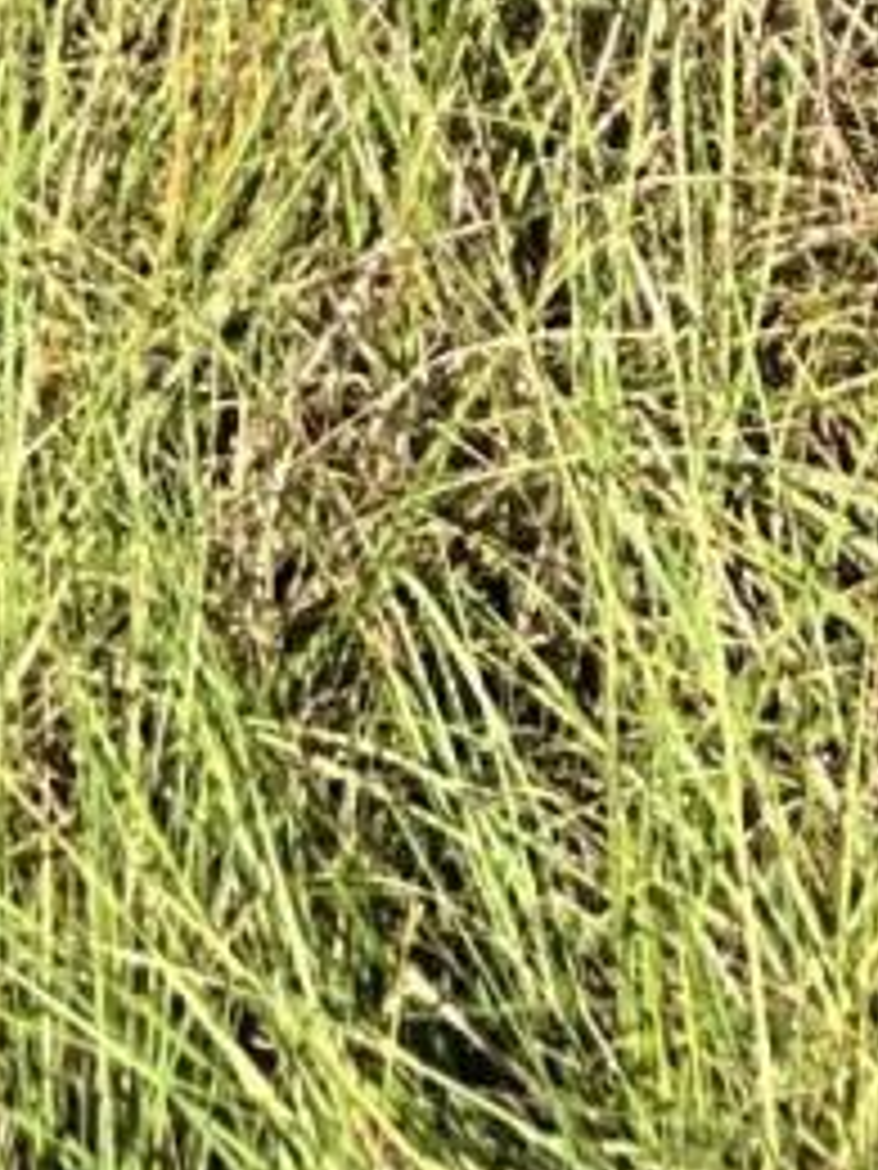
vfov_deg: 7.1
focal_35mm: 223
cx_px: 194
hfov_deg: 6.7
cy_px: -3218
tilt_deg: -9.5
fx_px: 7542
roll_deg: +1.3
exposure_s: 1/883
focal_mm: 3
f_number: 1.8
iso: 25
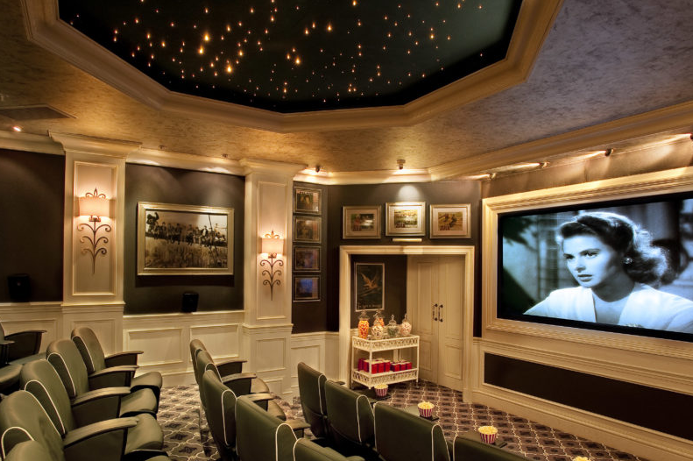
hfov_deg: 78.6
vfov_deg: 57.0
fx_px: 423
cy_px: 255
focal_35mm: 22
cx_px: 340
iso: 200
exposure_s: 4
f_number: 9.5
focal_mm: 17
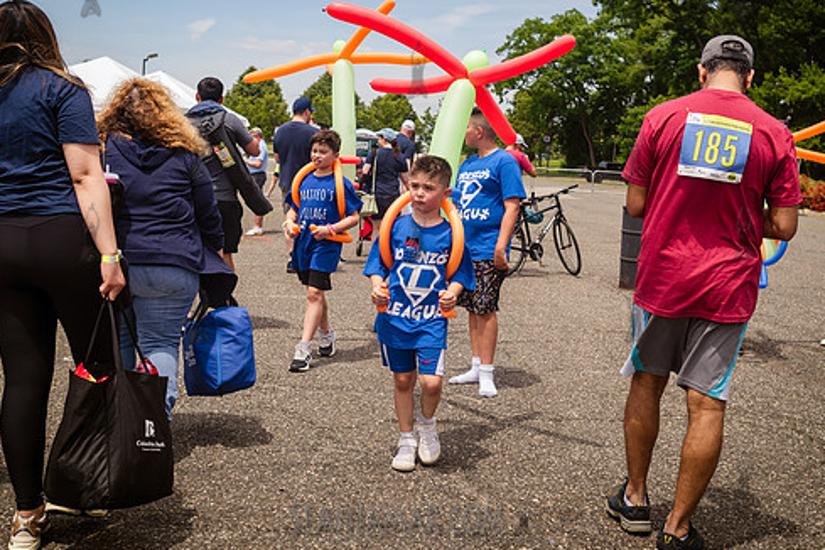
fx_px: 1008
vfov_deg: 30.5
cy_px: 232
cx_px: 417
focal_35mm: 44
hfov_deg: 44.5
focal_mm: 35
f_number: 4.5
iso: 200
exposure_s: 1/1250
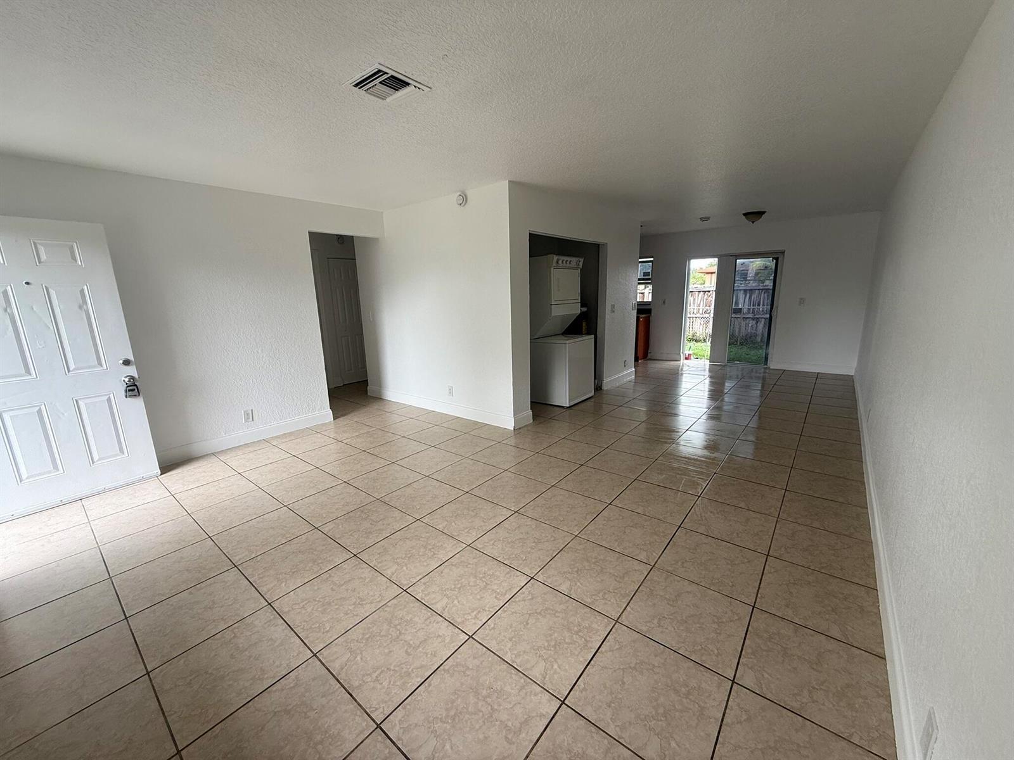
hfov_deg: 102.1
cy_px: 380
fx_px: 410
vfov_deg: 85.7
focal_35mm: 14
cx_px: 507
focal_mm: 2.22
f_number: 2.2
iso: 64
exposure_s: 1/99
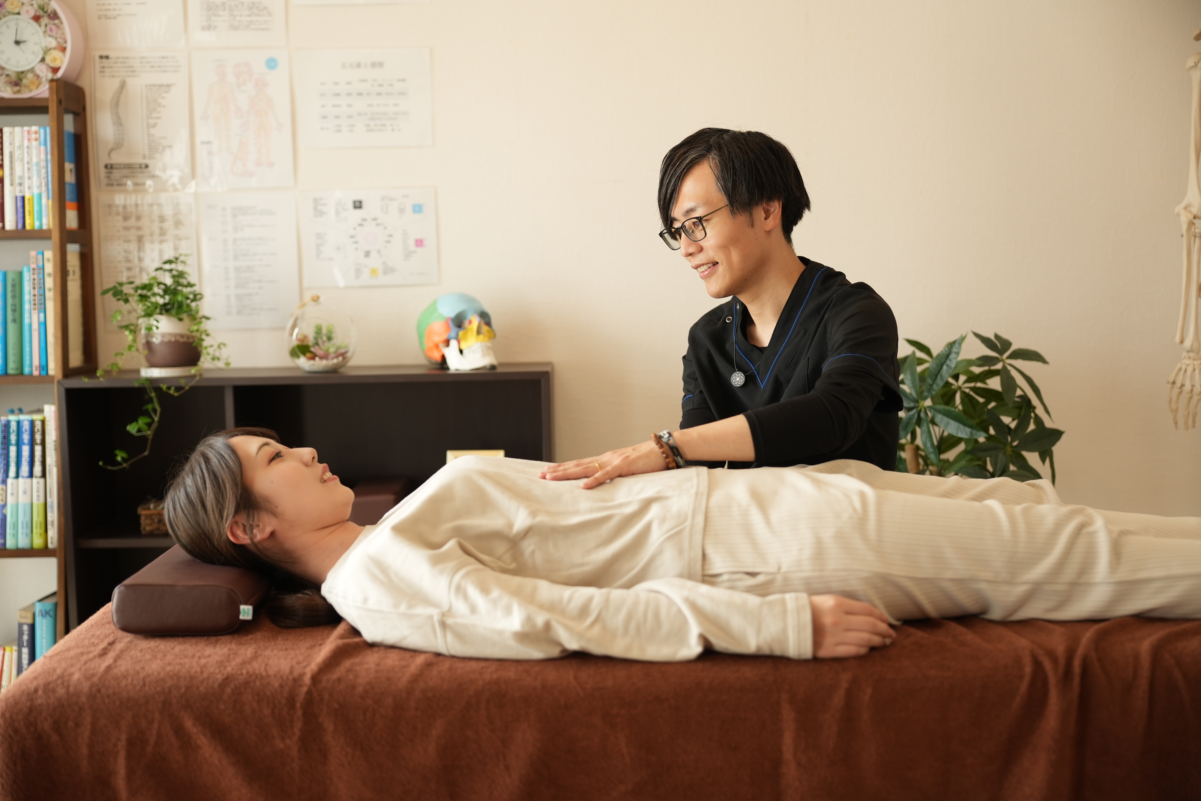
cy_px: 400
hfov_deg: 45.4
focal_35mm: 43
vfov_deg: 31.2
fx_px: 1434
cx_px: 600
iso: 400
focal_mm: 43
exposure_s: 1/250
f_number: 2
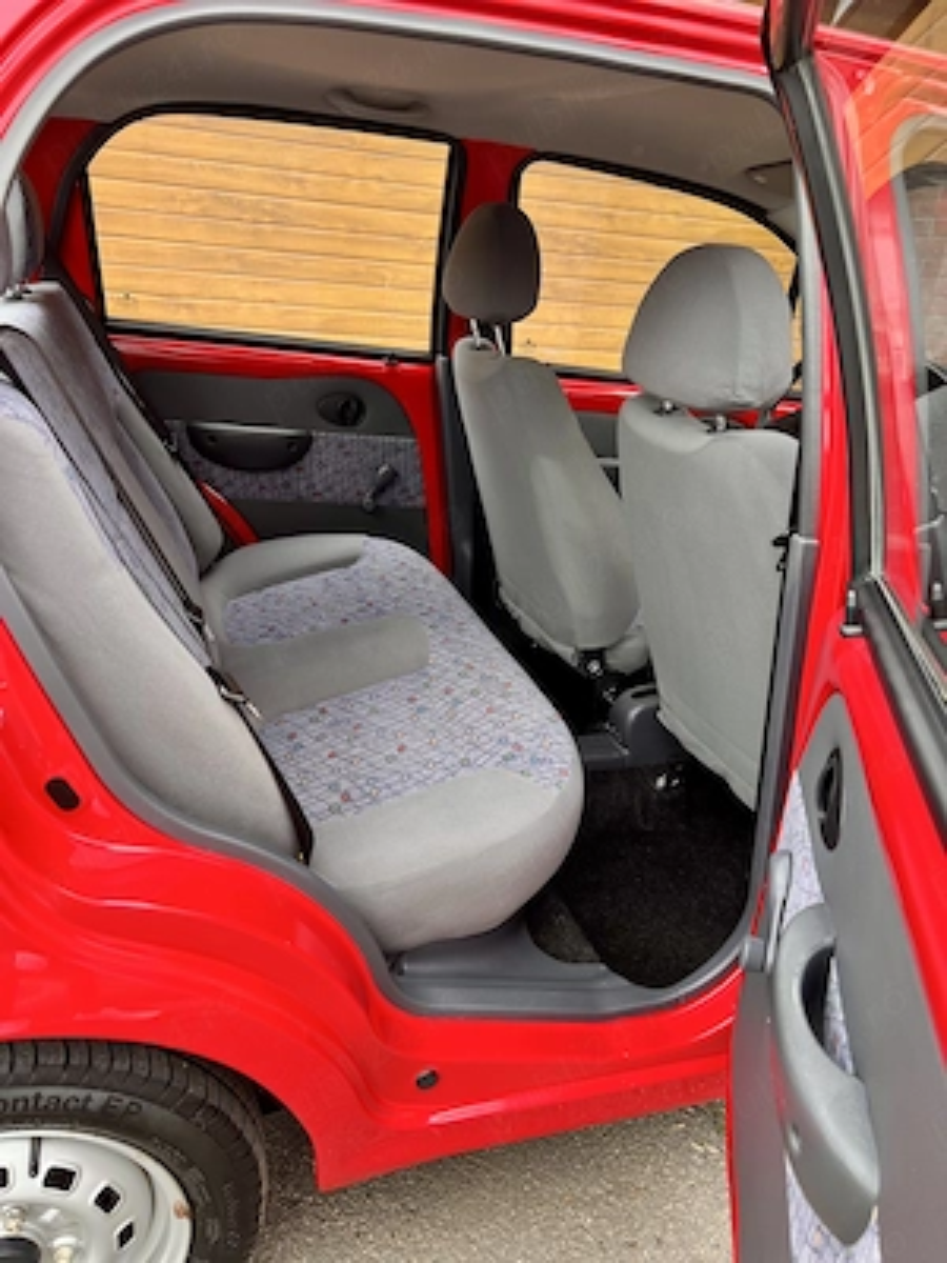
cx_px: 474
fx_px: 948
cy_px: 632
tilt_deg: -19.4
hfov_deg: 53.1
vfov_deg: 67.3
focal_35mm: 26
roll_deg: -5.3
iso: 50
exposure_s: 1/121
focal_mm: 5.7
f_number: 1.5
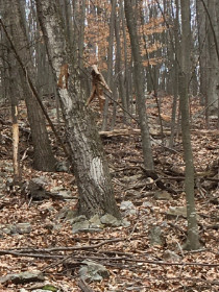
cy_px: 242
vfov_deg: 13.2
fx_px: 1257
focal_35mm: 149
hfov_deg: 9.5
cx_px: -164
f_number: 2.2
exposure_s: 1/231
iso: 25
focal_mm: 4.2
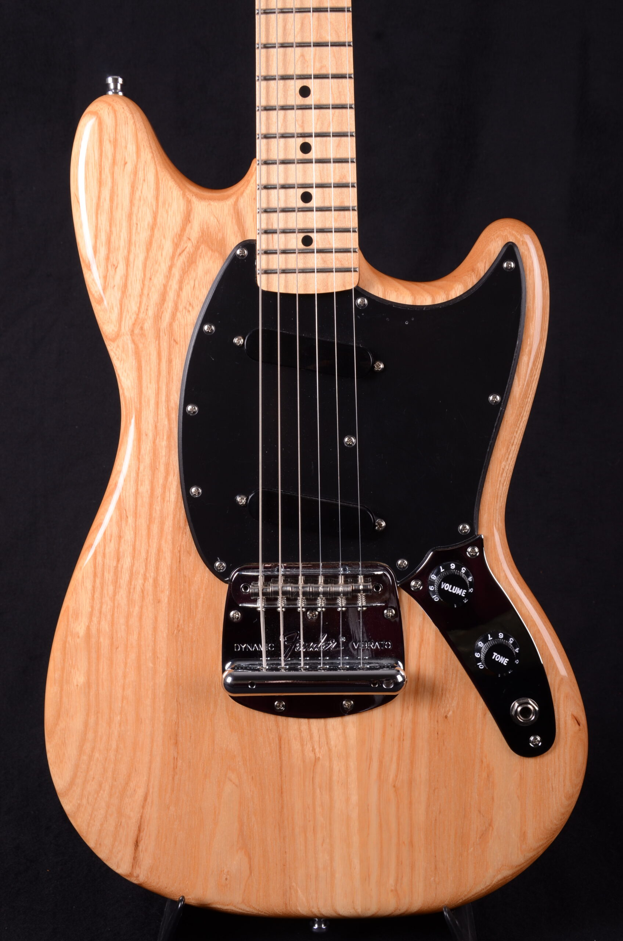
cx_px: 312
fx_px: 1369
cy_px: 470
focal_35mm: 52
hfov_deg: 25.6
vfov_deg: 37.9
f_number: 13
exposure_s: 1/200
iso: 200
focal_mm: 35
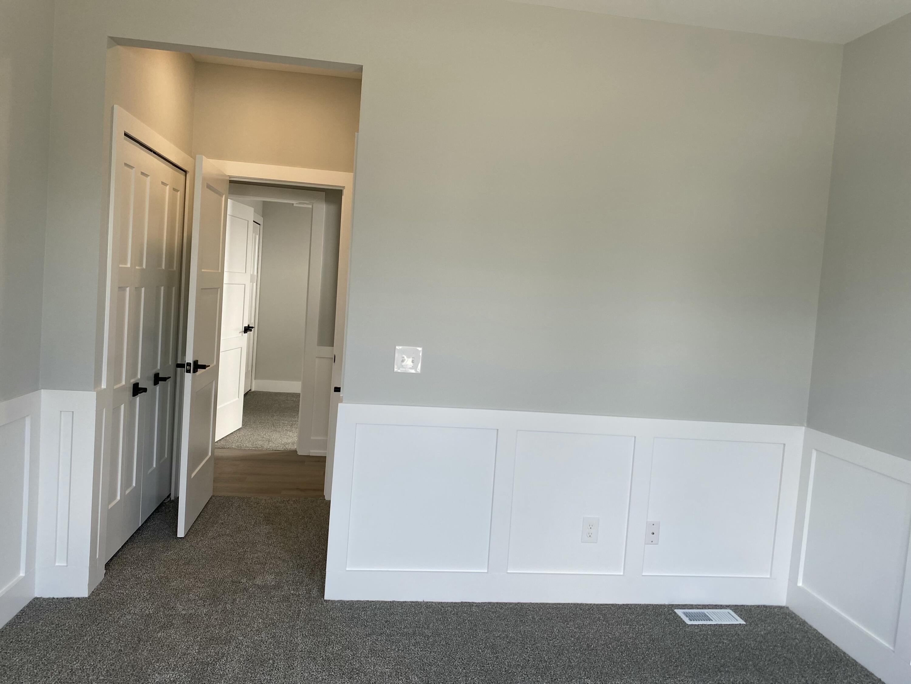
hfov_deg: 67.3
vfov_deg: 53.1
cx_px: 456
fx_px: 684
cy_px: 342
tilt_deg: -4.6
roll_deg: -4.1
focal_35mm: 26
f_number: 1.8
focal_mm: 4.25
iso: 50
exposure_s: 1/122
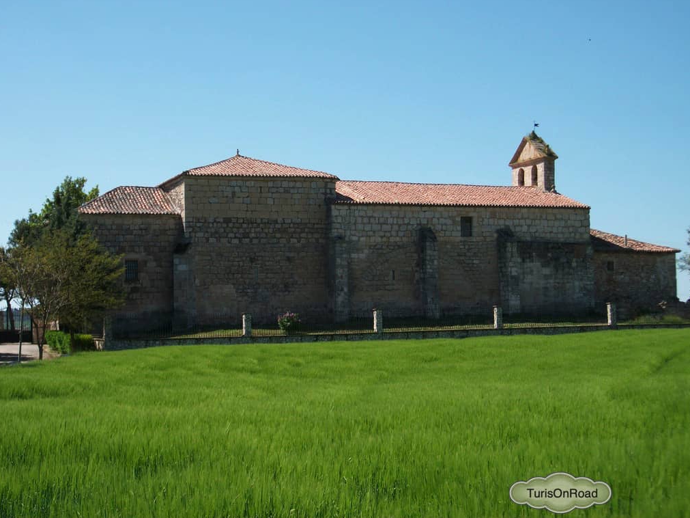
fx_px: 1535
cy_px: 258
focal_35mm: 77
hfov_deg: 25.3
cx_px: 345
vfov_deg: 19.1
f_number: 4.6
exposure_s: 1/484
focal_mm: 13.7
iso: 80
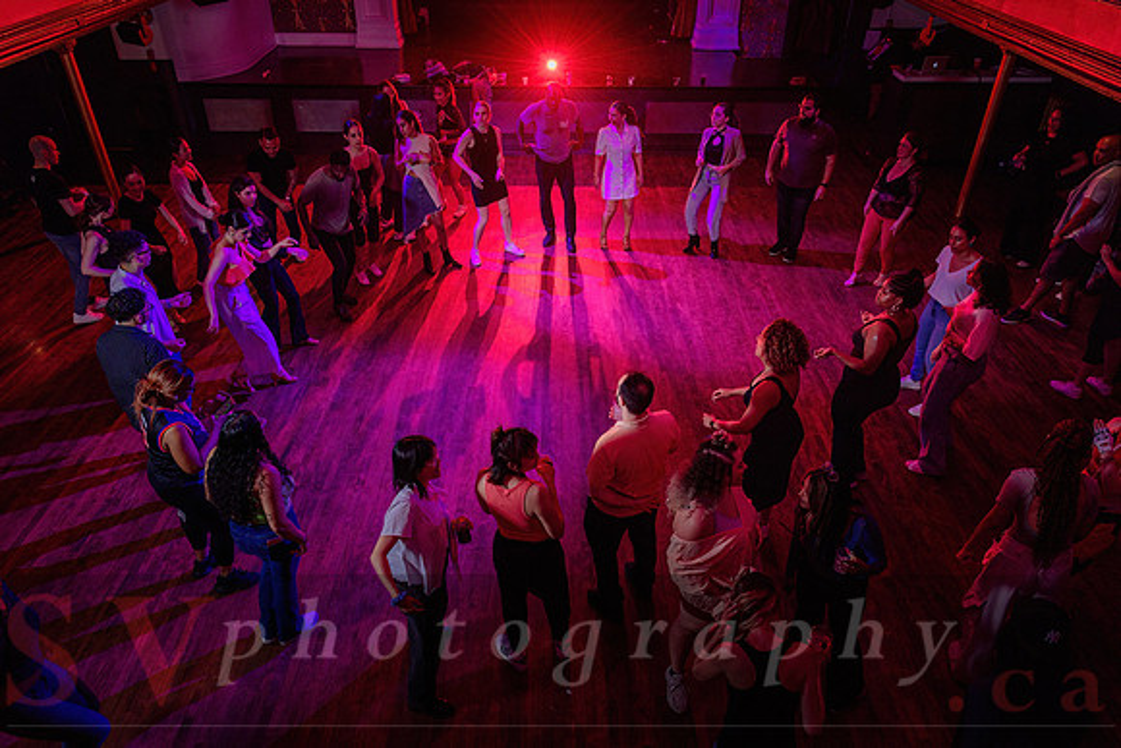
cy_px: 374
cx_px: 560
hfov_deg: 71.1
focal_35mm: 25
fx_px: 784
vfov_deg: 51.0
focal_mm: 24
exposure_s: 1/80
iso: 1000
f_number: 3.2
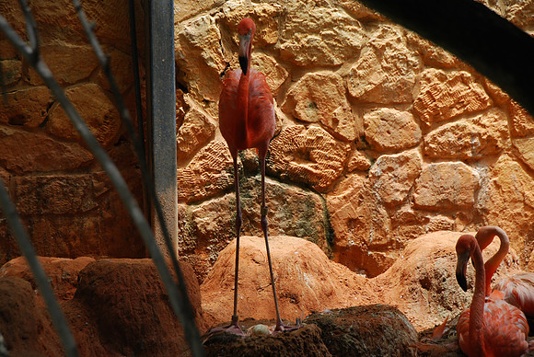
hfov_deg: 13.7
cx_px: 267
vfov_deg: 9.2
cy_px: 178
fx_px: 2227
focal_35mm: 150
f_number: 5.6
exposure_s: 1/250
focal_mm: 100
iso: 200
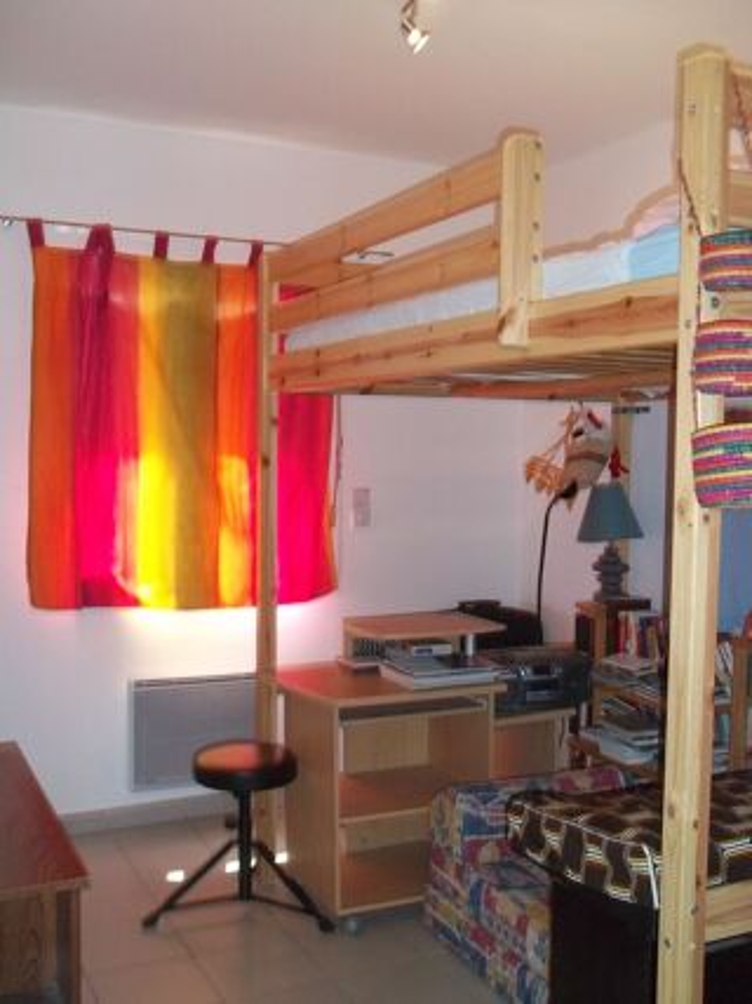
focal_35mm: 36
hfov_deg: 39.6
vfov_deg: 51.4
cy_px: 502
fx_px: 1043
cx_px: 376
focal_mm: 6.5
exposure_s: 1/30
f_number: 3.1
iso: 160
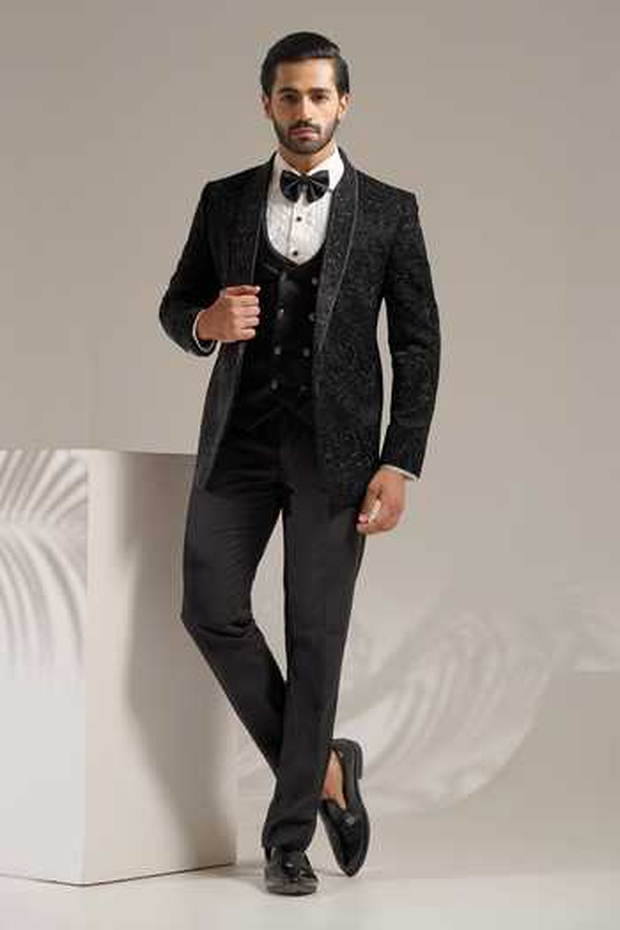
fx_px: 1808
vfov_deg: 28.8
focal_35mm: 70
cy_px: 465
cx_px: 310
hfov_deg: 19.5
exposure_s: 1/125
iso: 250
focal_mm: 70
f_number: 4.5
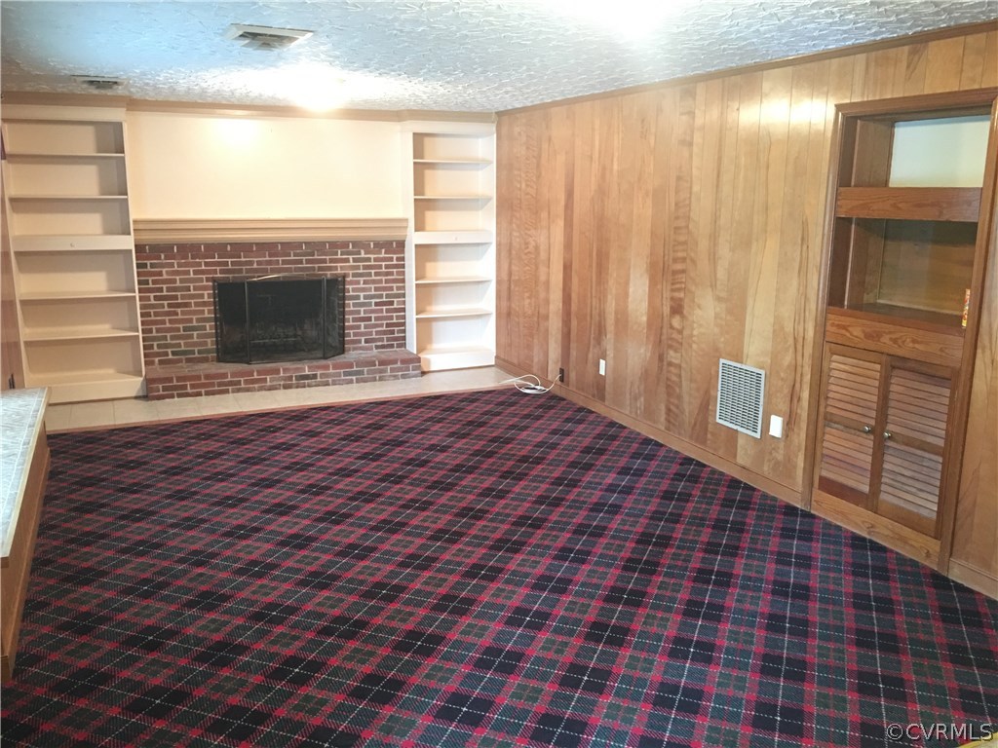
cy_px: 374
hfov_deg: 61.7
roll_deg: -1.0
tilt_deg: -10.9
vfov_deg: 48.2
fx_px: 836
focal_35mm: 29
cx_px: 499
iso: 125
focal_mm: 4.15
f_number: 2.2
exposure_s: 1/4
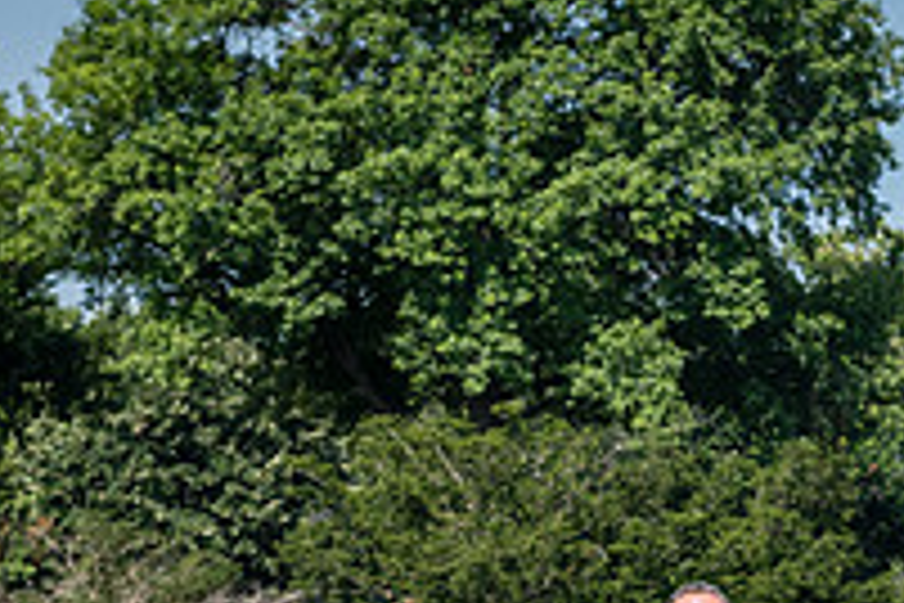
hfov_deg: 9.6
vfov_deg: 6.4
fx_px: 5348
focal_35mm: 213
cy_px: 962
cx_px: 724
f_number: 5
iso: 400
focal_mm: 62
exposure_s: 1/1600
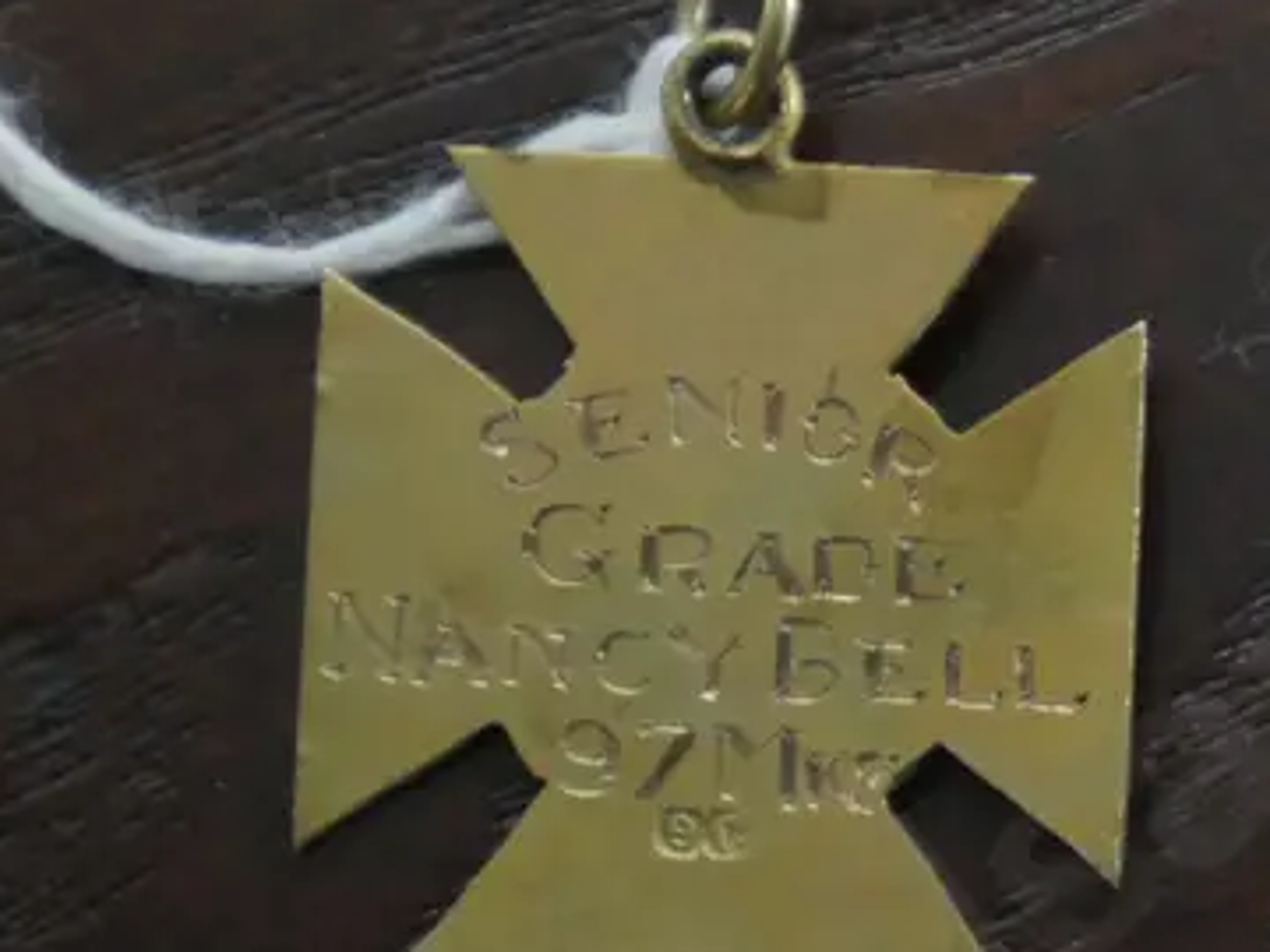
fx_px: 8768
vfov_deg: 6.2
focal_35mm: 239
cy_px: 649
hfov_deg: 8.2
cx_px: 1369
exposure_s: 1/40
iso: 3200
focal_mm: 42
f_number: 5.6
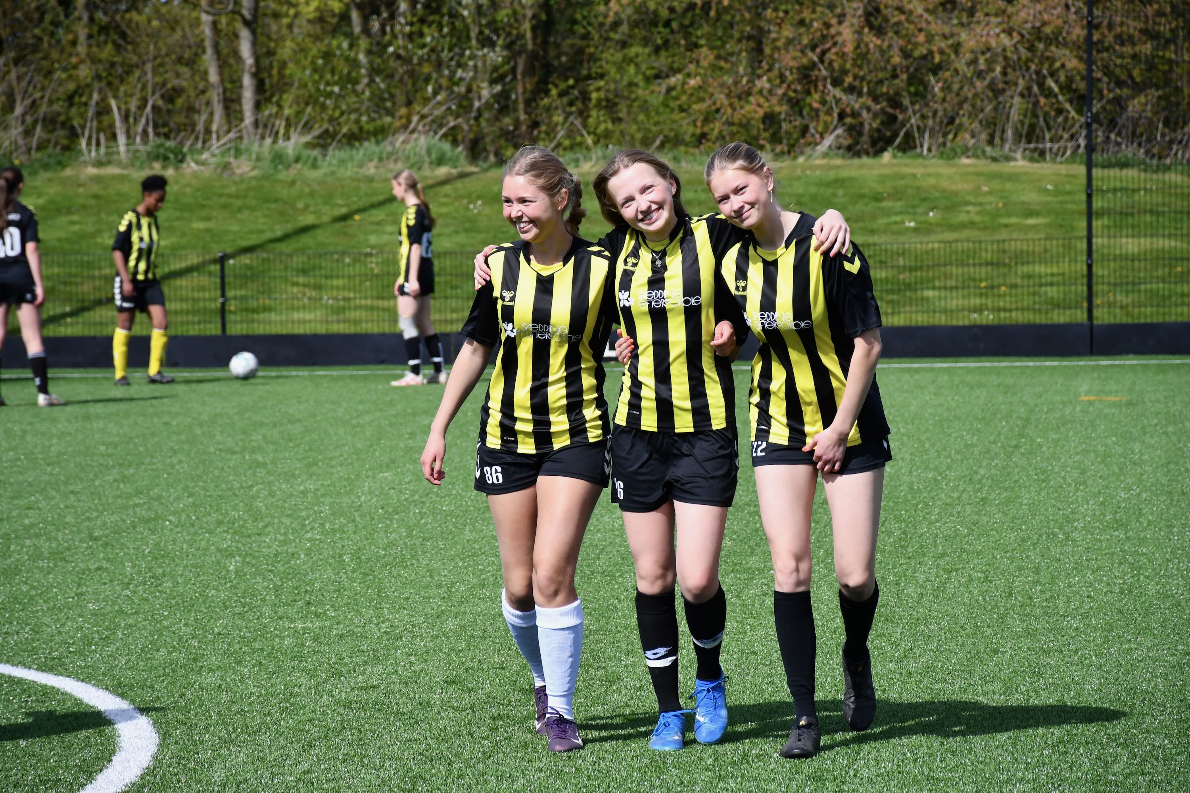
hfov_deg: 11.8
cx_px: 595
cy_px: 396
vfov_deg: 7.9
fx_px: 5751
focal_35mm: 174
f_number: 6.3
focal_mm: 116
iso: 400
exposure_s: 1/1600
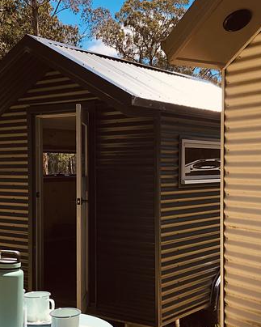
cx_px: 119
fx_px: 406
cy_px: 185
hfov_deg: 35.6
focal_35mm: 42
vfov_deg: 43.7
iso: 20
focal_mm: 3.99
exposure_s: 1/716
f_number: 1.8
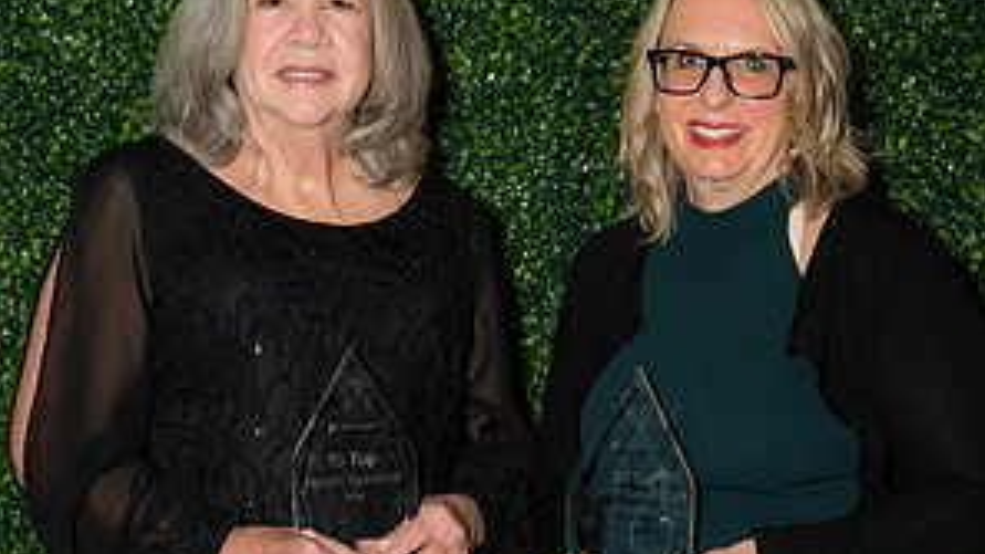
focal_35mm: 100
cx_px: 494
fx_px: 2612
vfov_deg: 12.1
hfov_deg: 21.4
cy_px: 445
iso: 500
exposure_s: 1/160
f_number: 5
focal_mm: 63
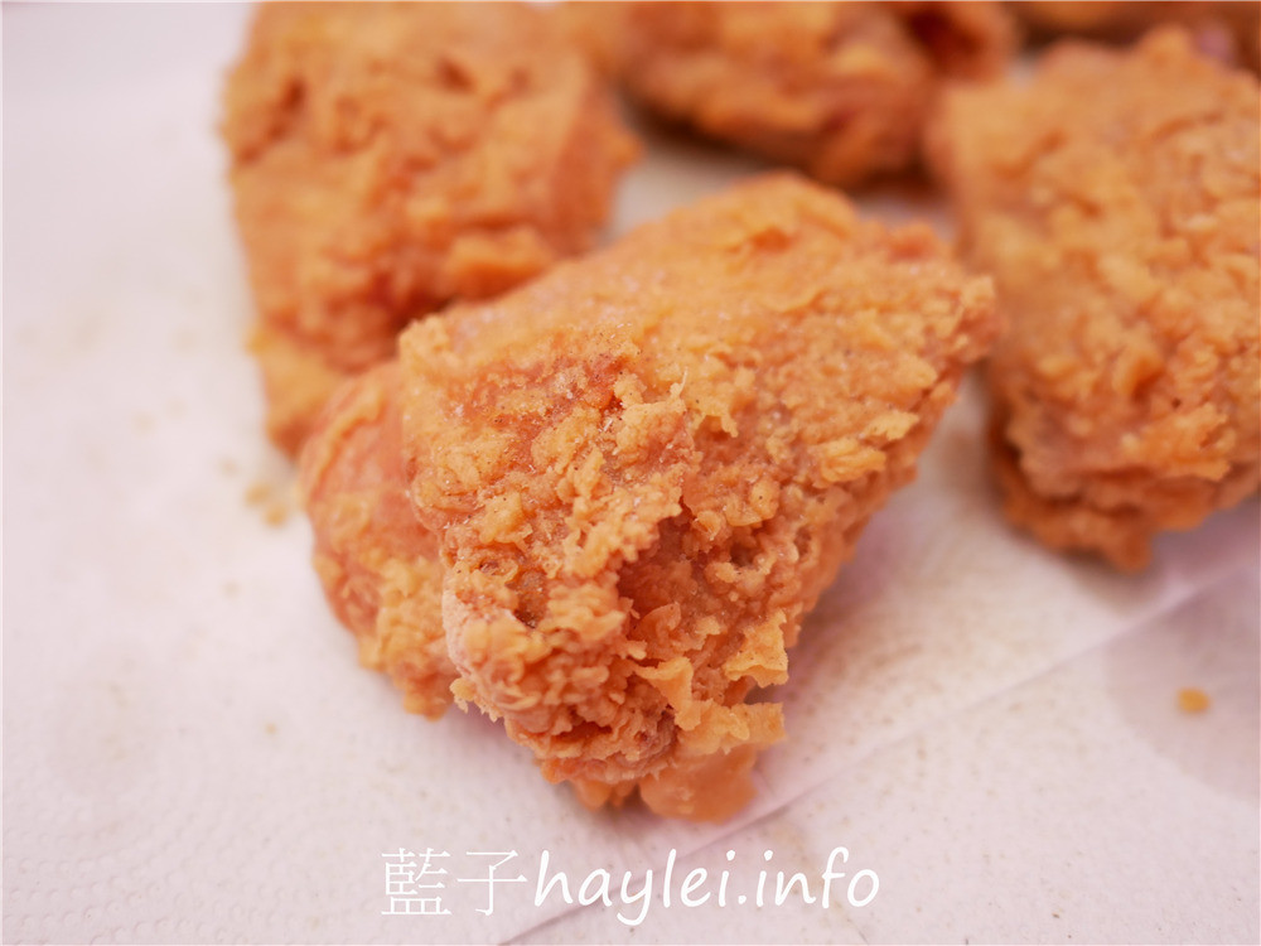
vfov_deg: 46.8
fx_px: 1093
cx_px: 630
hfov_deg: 60.0
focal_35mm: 30
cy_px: 473
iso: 400
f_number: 1.7
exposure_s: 1/60
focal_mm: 15
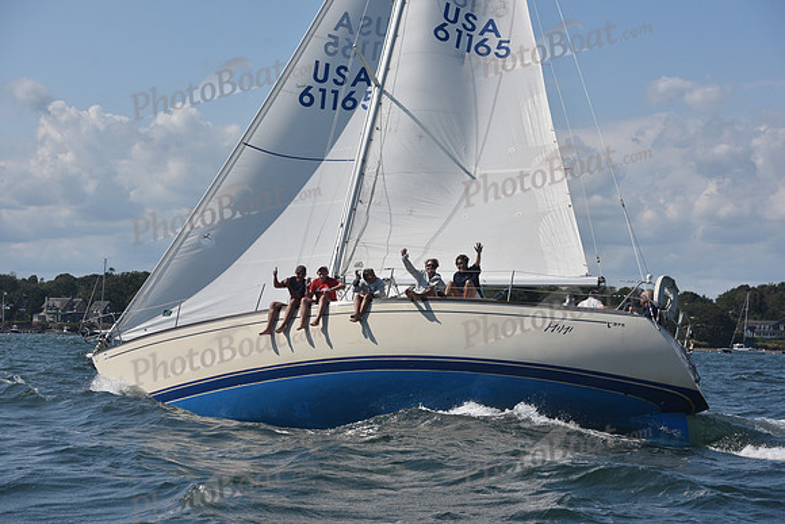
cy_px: 262
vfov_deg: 19.5
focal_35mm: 70
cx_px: 392
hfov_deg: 28.8
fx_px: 1527
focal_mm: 70
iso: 250
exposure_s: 1/1000
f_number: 7.1
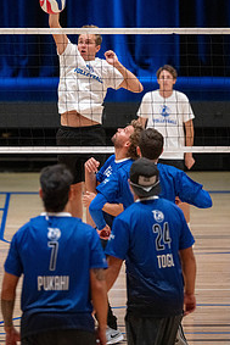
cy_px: 124
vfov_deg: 7.4
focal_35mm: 278
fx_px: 2661
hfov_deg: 4.9
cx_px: 64
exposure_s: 1/640
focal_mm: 175
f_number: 2.8
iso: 6400
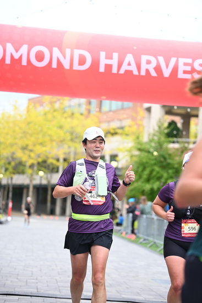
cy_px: 152
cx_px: 101
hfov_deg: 15.4
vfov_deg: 22.9
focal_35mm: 89
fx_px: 749
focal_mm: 89
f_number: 2.8
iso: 640
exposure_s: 1/1600
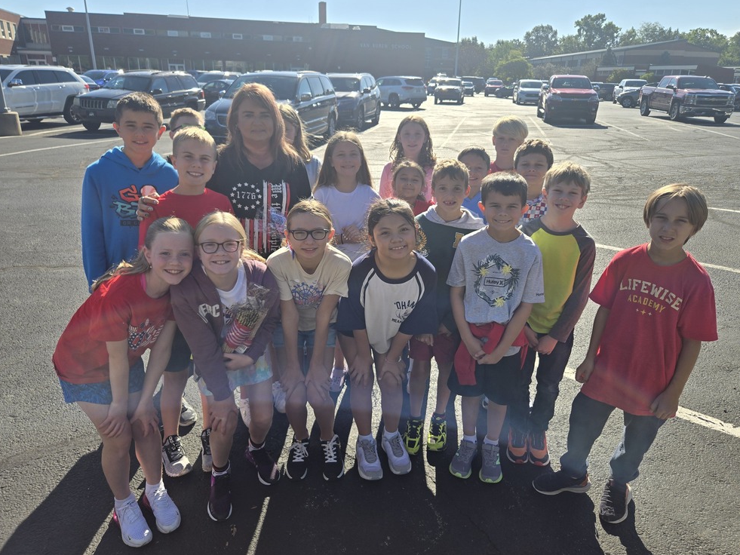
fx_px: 513
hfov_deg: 71.6
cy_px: 268
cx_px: 376
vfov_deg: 56.8
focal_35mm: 24
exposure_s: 1/1967
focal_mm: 5.4
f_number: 1.8
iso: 25
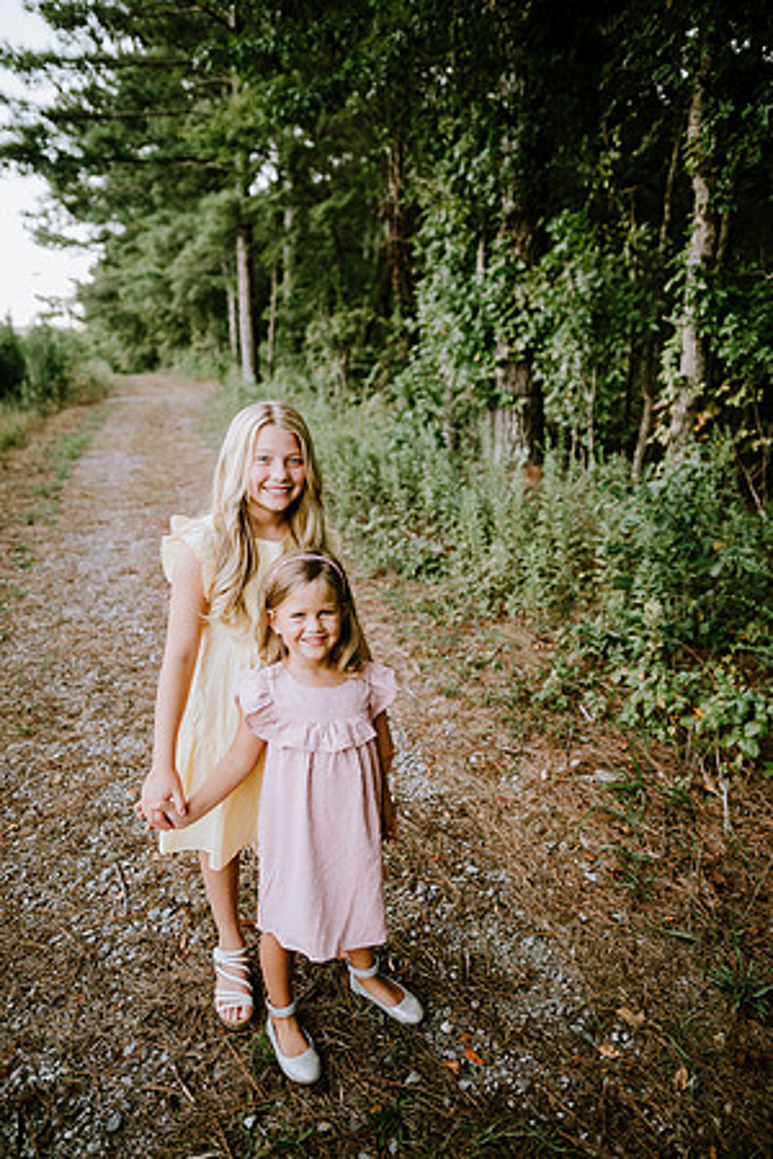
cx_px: 386
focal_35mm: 24
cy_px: 580
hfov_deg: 53.1
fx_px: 773
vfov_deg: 73.7
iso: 320
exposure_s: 1/320
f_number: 2.2
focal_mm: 24
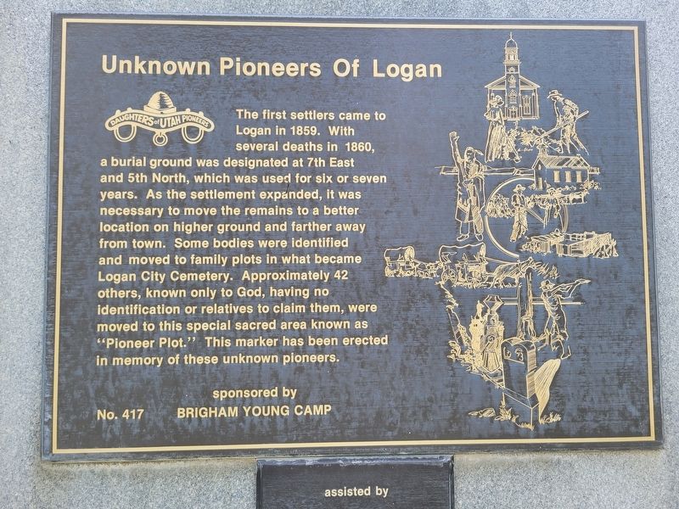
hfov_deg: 67.3
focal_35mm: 26
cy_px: 254
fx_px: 510
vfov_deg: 53.1
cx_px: 340
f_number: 1.8
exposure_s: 1/120
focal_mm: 5.4
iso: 50
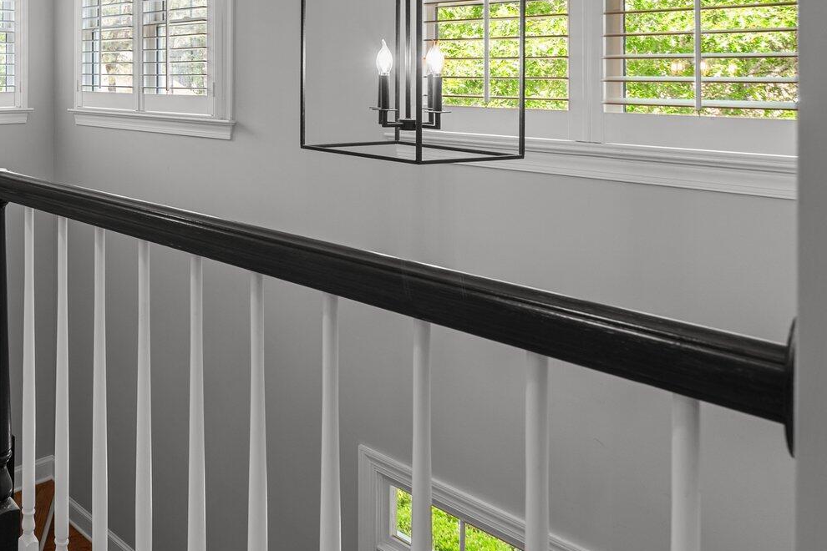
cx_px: 25
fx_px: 712
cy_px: 68
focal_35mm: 31
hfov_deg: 50.4
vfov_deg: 39.6
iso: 400
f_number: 6.3
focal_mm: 15
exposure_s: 1/6
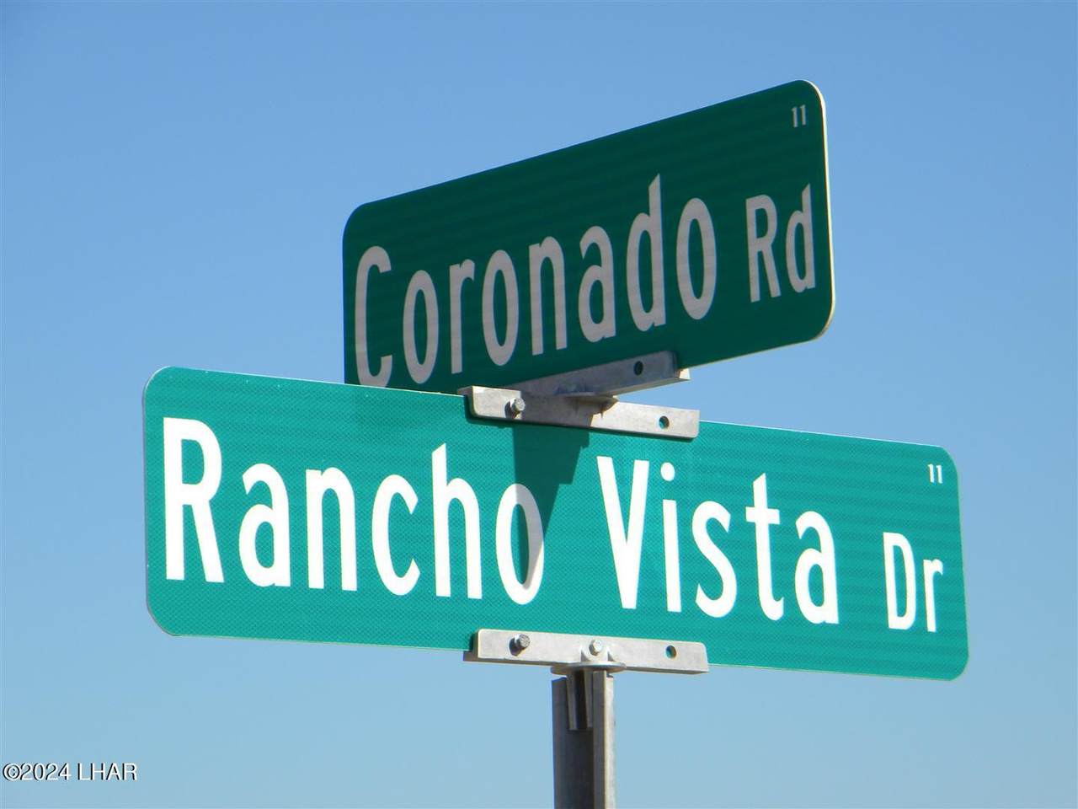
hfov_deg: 13.3
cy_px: 404
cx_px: 539
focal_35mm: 148
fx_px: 4609
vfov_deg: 10.0
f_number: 5
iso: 80
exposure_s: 1/593
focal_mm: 26.8
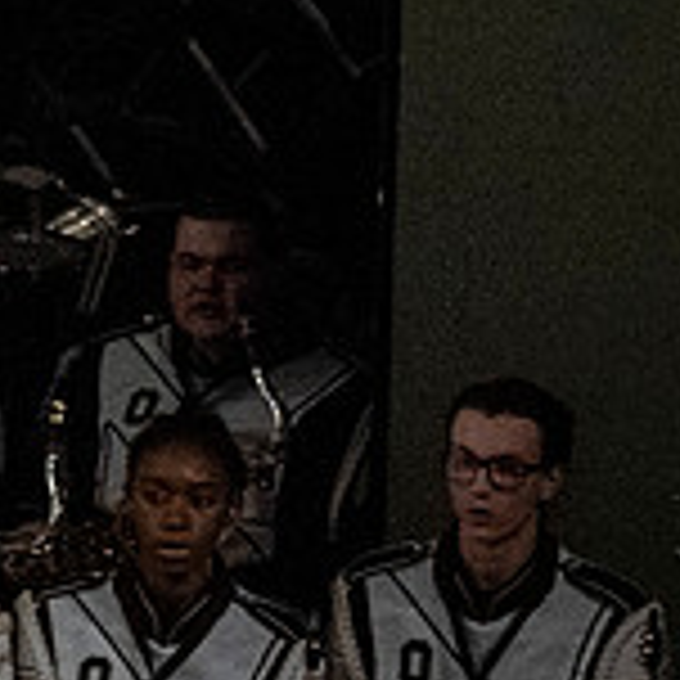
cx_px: -428
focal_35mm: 852
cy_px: 522
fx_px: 18935
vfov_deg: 2.1
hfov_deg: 2.1
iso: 5000
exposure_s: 1/500
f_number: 4
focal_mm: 175
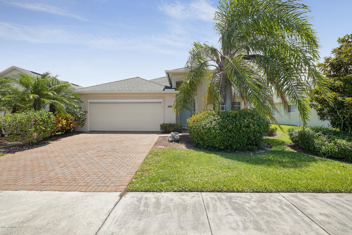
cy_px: 118
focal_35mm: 15
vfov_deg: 77.3
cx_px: 176
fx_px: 147
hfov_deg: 100.4
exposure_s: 1/500
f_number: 8
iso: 400
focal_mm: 10
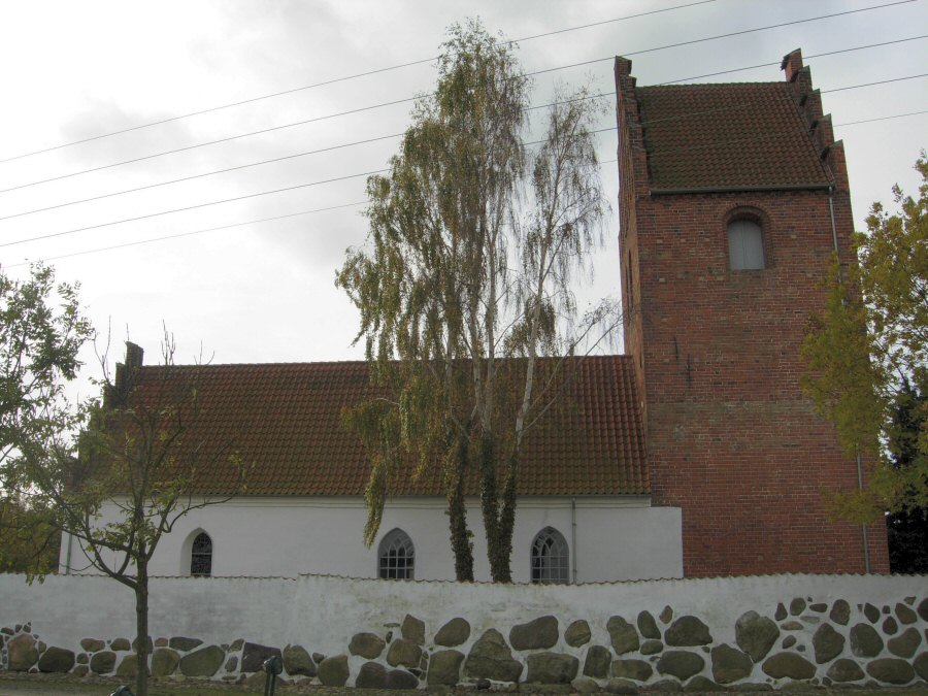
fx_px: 965
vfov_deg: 39.7
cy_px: 348
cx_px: 464
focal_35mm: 36
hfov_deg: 51.4
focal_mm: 7.5
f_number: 5.4
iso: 50
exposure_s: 1/395
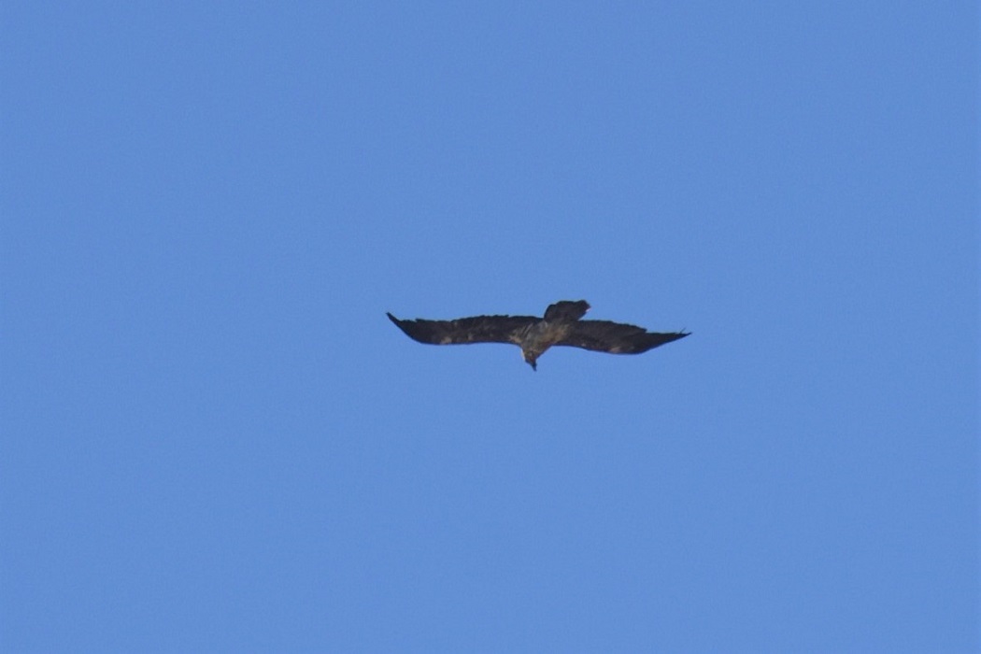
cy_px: 327
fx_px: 11444
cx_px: 490
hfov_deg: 4.9
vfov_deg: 3.3
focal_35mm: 420
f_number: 6.3
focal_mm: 420
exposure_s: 1/2000
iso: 360
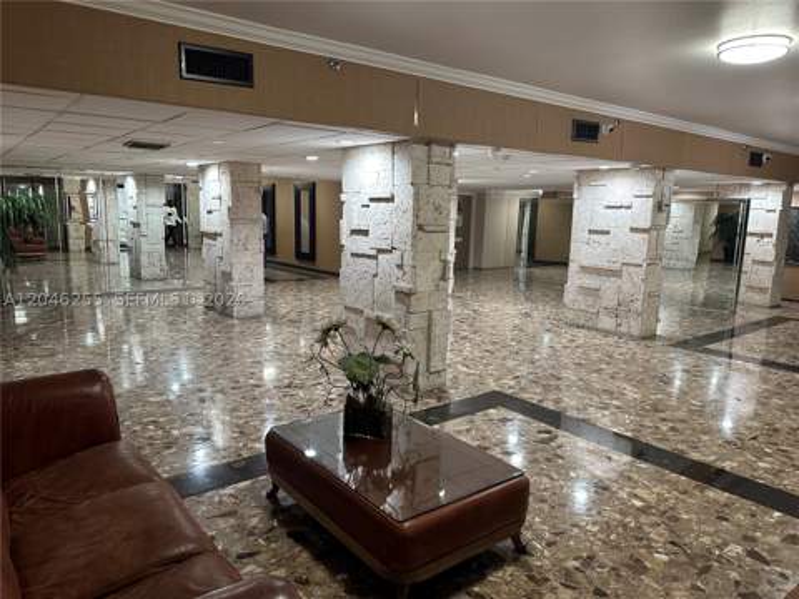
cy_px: 300
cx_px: 400
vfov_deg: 56.8
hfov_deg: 71.6
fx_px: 554
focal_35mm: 24
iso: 250
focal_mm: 6.86
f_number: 1.78
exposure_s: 1/60
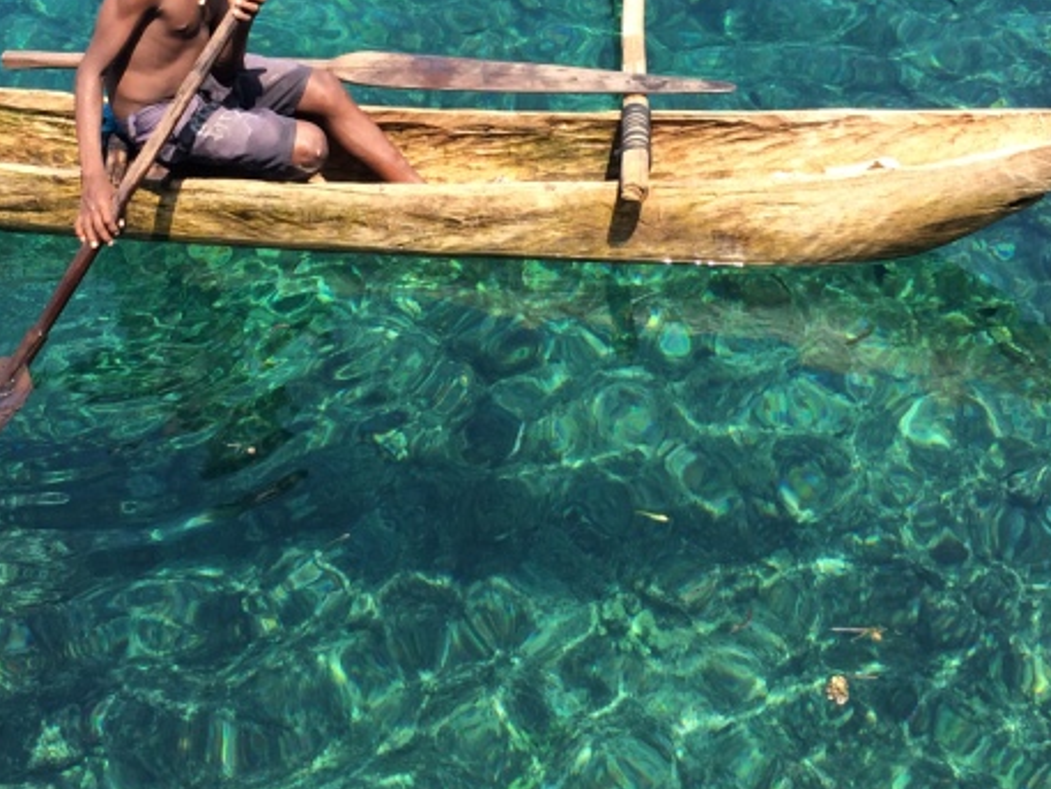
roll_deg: -1.8
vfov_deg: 22.1
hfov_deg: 29.7
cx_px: 402
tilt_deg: -36.7
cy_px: 76
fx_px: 1974
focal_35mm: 65
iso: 32
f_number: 2.2
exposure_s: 1/789
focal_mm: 4.15
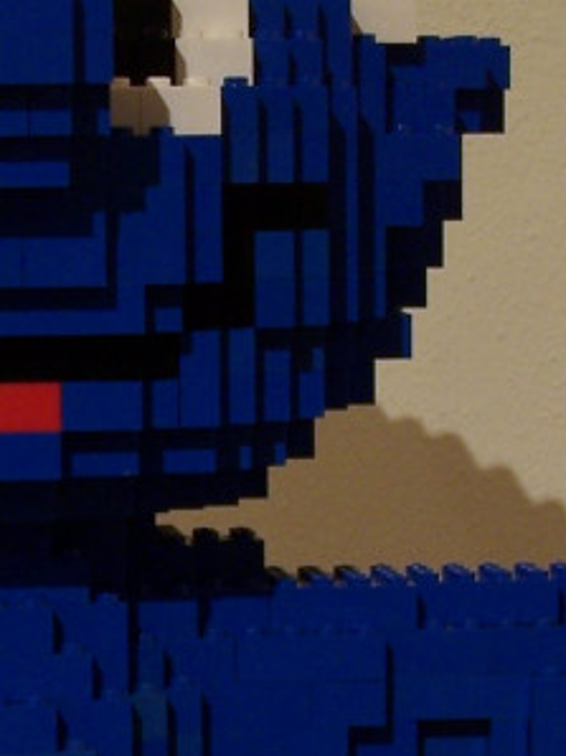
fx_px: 4432
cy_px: 629
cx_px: -41
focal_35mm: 203
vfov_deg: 9.7
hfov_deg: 7.3
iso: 80
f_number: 3.1
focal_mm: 9.8
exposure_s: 1/2
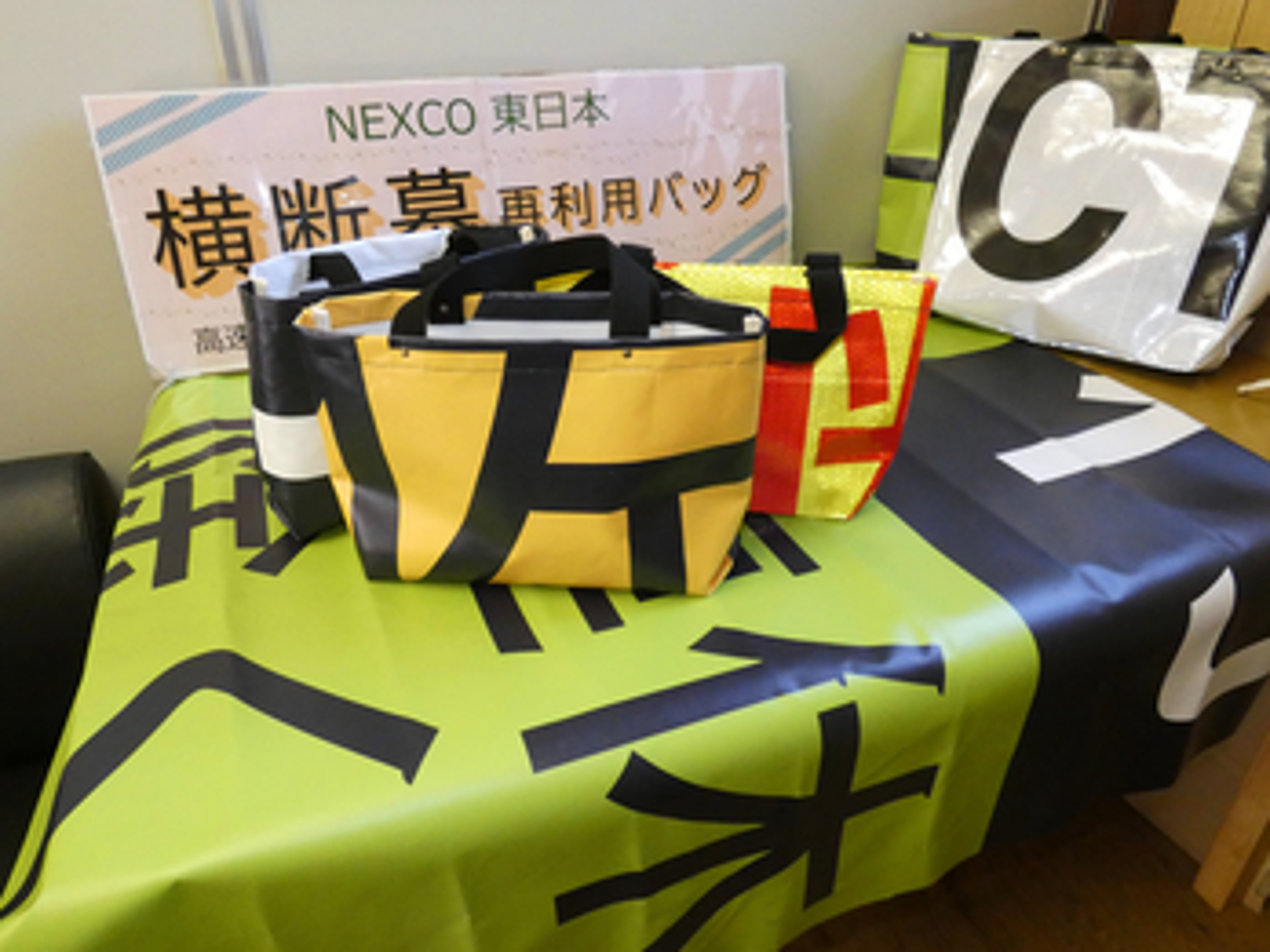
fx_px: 844
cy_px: 449
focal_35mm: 23
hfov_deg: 73.9
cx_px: 613
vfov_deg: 58.8
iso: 800
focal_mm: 3.6
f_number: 2.8
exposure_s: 1/125
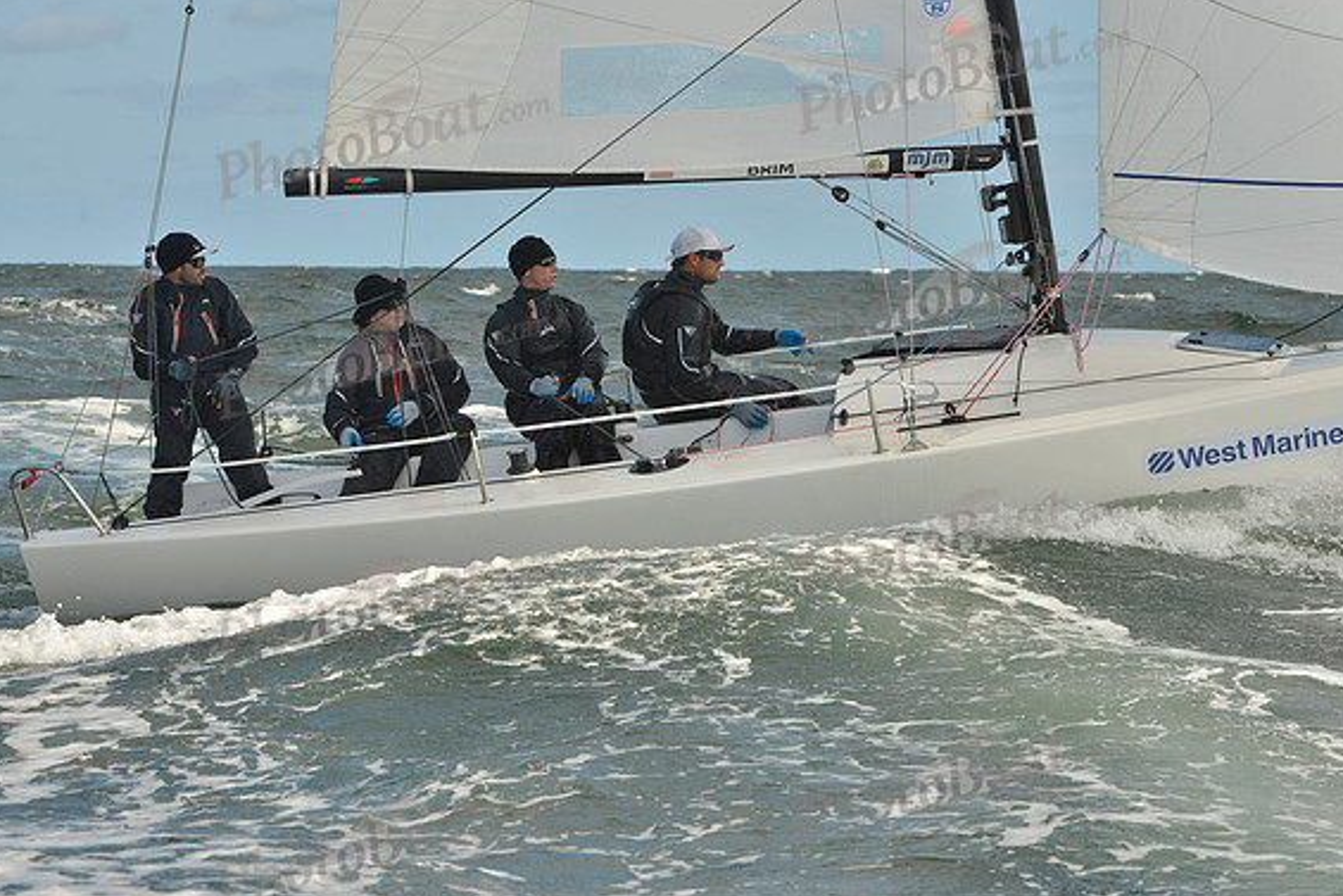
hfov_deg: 17.8
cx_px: 675
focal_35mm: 115
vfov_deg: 11.9
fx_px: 4291
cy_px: 448
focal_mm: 112
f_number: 11
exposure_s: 1/1000
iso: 400
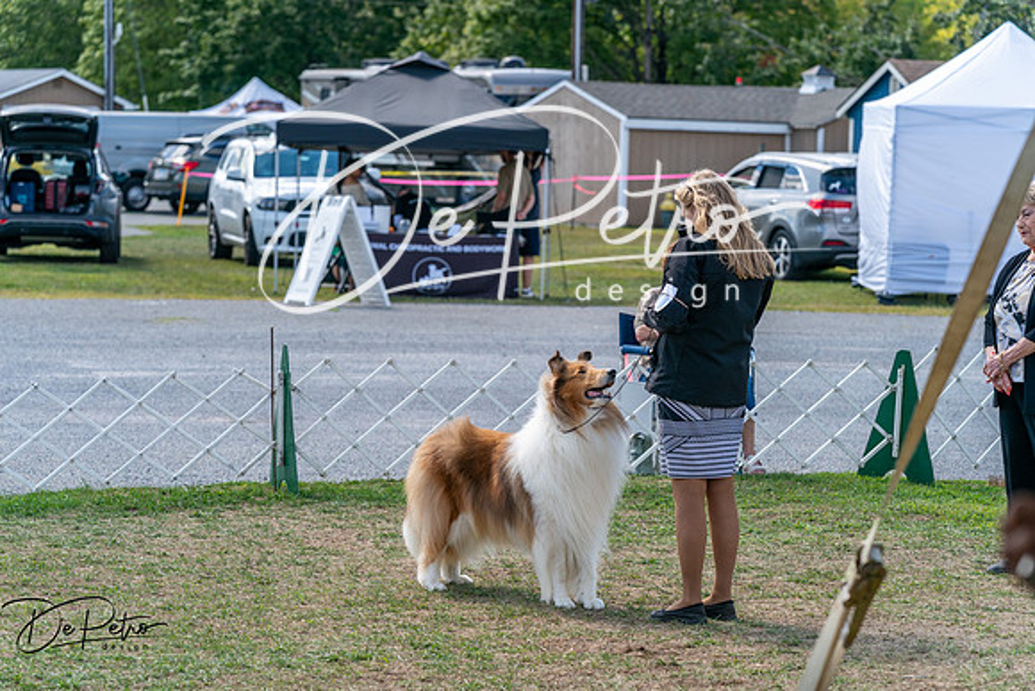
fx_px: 3364
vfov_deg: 11.7
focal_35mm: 117
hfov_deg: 17.5
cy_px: 346
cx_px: 518
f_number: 5
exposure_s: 1/2000
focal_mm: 117
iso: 800
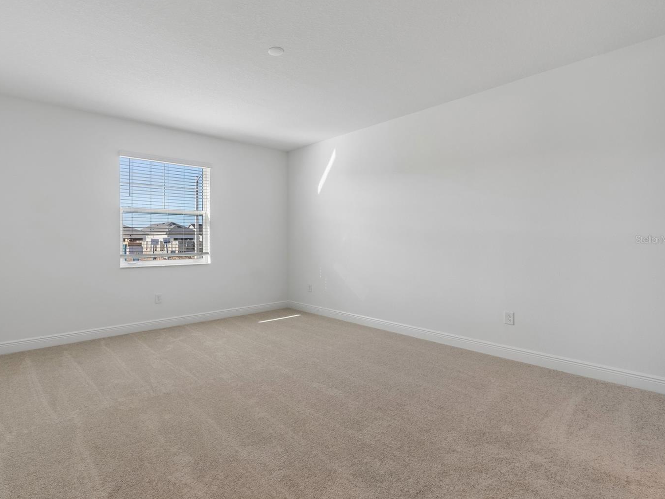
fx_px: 327
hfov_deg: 90.5
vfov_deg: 74.7
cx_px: 287
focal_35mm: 17
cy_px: 239
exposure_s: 1/13
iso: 100
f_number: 7.1
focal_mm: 10
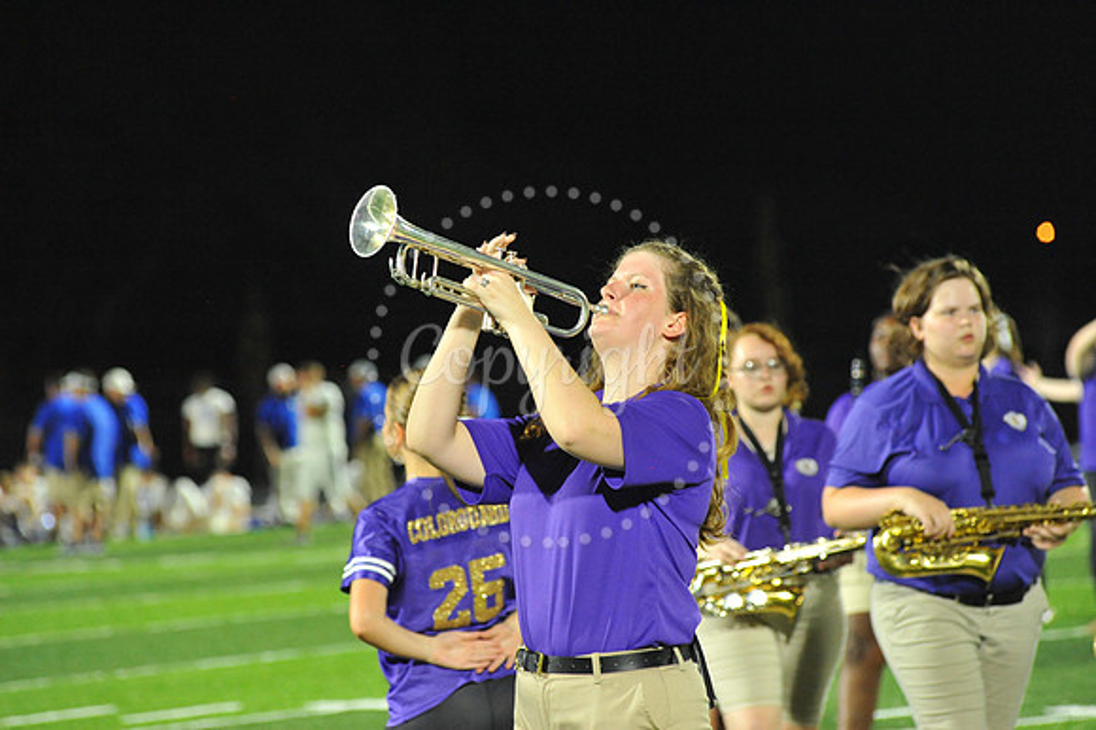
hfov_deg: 10.3
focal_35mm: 200
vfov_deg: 6.9
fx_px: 6085
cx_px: 548
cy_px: 365
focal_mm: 200
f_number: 5.6
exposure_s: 1/250
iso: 5000
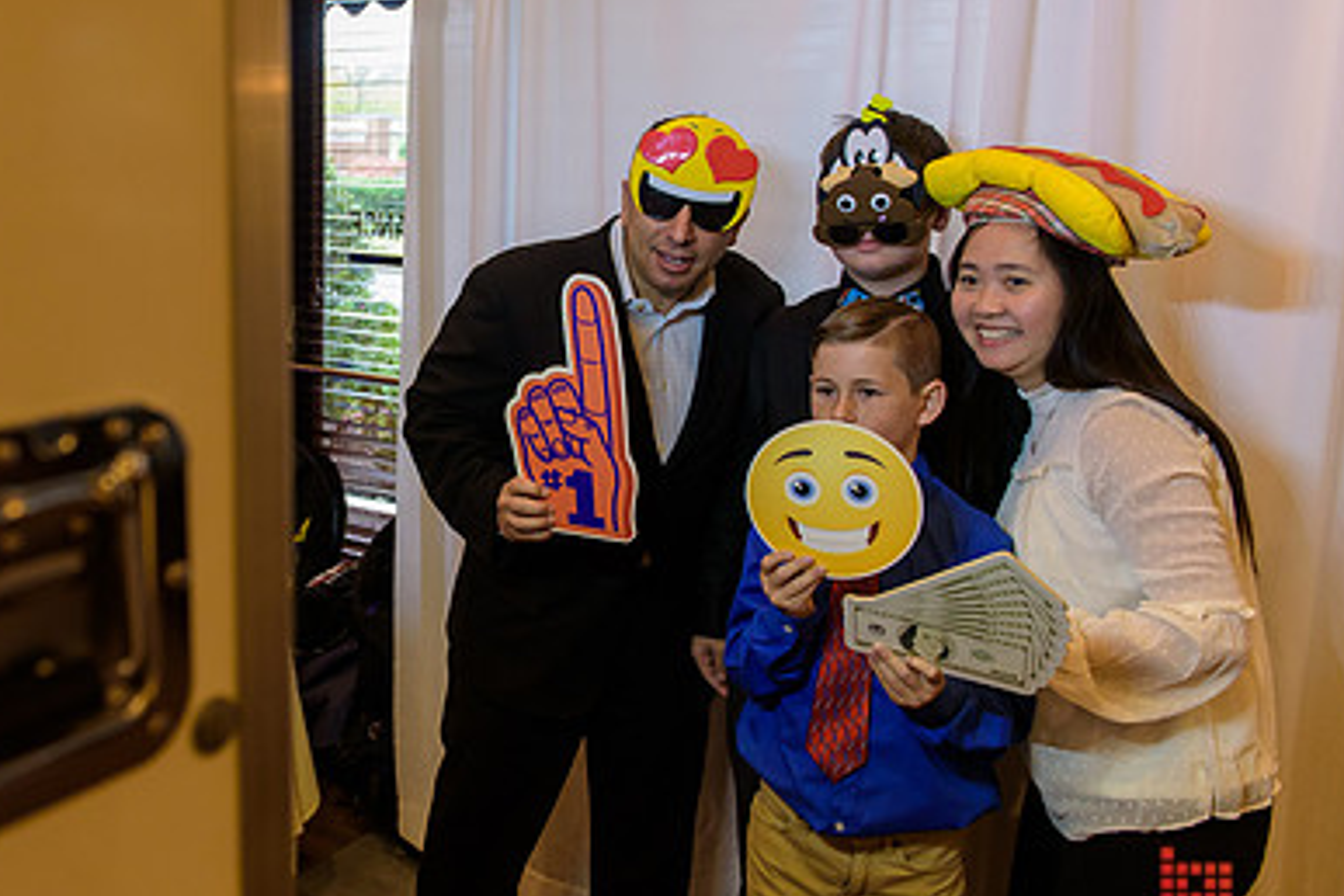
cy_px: 356
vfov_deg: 36.7
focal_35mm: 36
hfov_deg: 51.7
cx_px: 399
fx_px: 1344
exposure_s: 1/125
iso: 1600
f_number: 3.2
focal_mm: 24
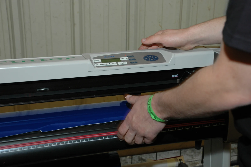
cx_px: 126
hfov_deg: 30.5
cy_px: 84
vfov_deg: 20.6
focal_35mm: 66
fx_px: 460
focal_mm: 44
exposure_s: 1/60
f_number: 4.8
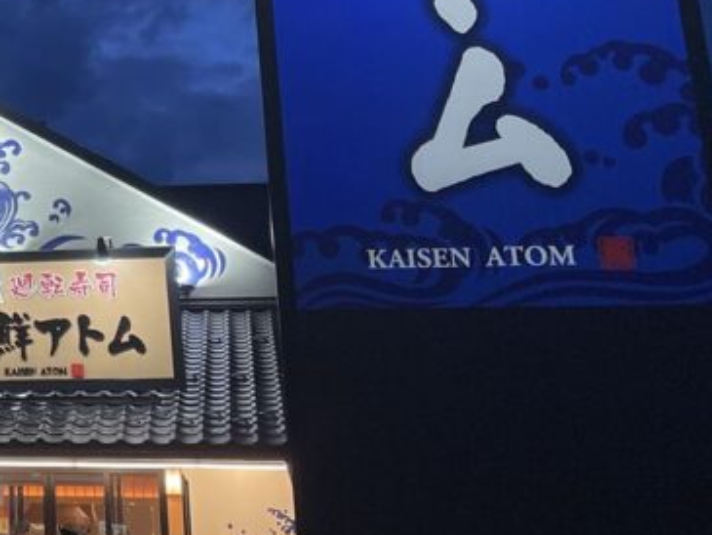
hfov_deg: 24.0
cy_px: 33
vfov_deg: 19.7
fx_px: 1502
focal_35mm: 73
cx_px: -162
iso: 80
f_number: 1.6
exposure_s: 1/120
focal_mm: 4.2
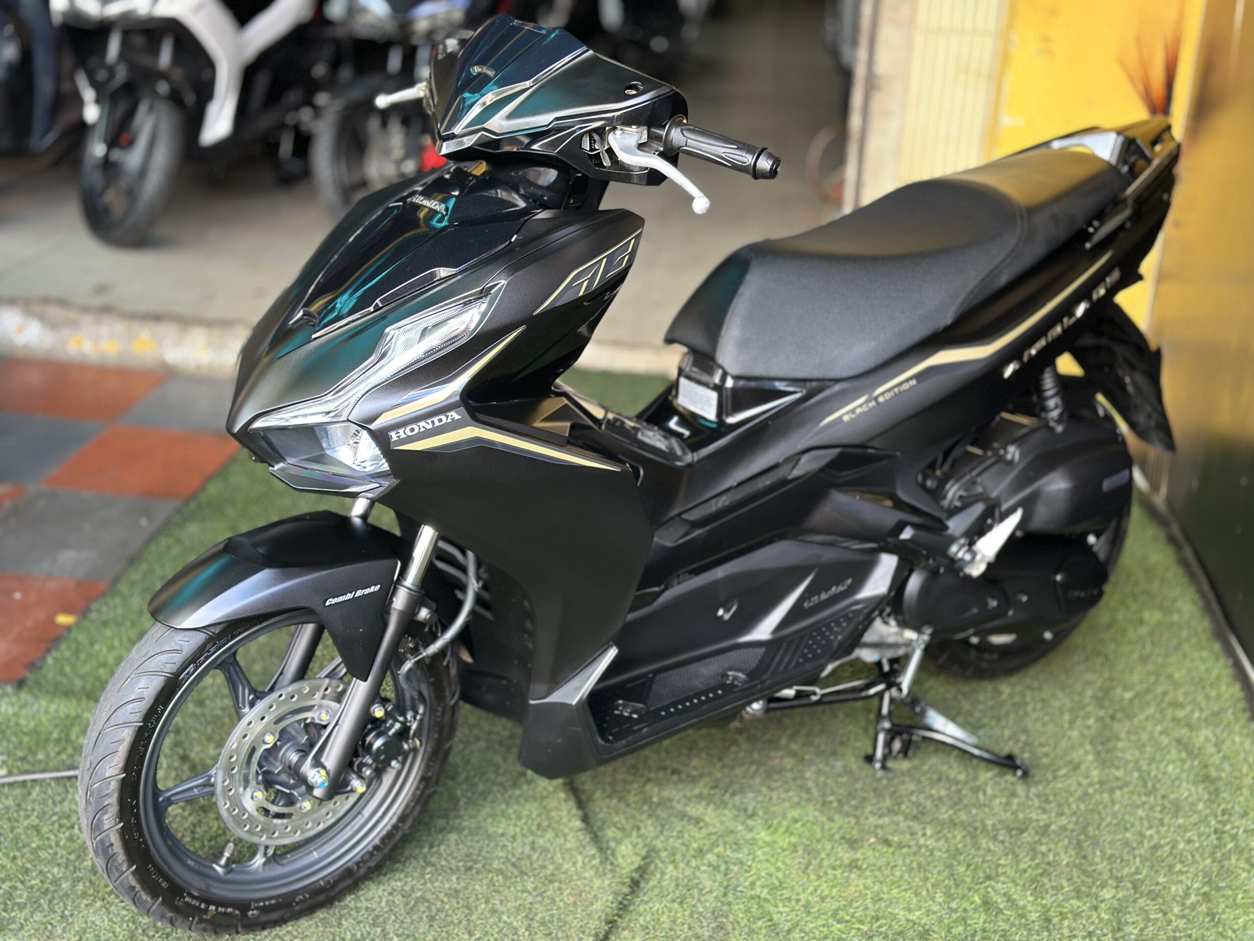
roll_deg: -3.9
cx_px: 627
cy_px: 470
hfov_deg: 39.7
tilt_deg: -19.5
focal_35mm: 48
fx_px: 1739
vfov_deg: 30.3
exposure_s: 1/64
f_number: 1.78
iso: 125
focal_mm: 6.86
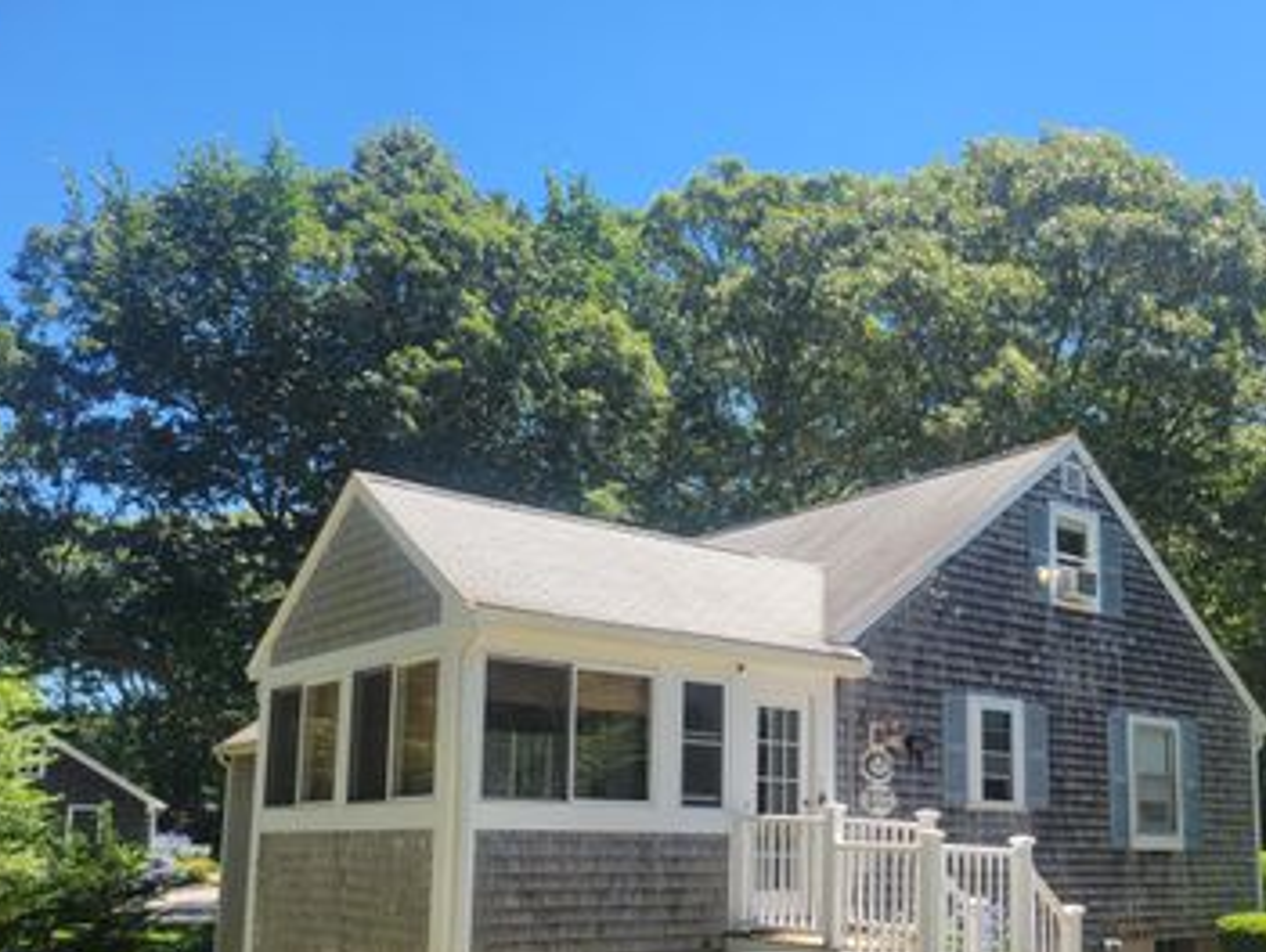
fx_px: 1355
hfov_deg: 49.6
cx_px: 786
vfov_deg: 38.1
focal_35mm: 37
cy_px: 669
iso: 40
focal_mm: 5.4
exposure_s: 1/1013
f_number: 1.8
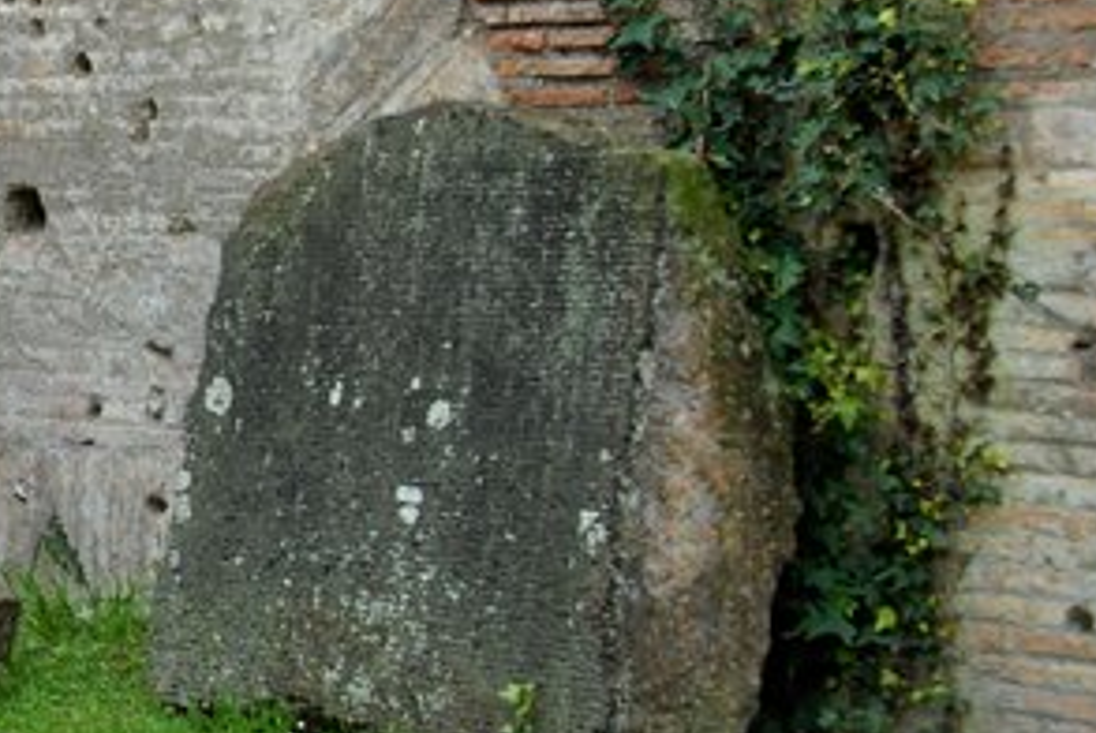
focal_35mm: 123
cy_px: 234
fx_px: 3748
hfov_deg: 15.3
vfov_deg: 11.2
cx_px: -576
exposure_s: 1/125
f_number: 4.5
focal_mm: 24
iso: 200
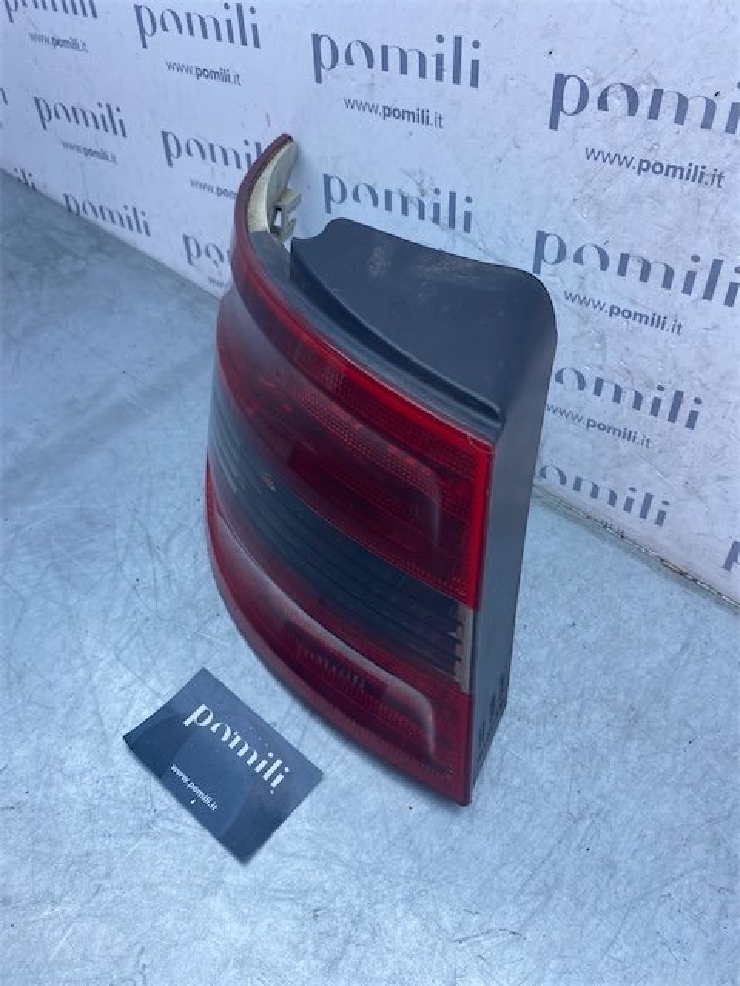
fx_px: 741
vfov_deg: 67.3
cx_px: 370
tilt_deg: -50.4
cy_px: 493
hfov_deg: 53.1
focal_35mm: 26
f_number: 1.8
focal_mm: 4.25
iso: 32
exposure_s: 1/772
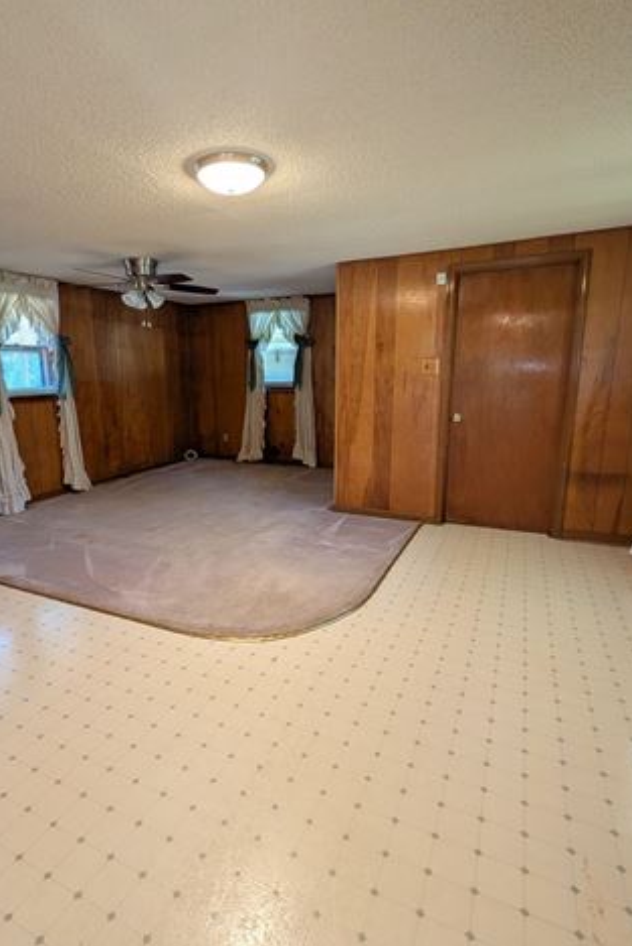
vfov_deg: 93.3
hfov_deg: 70.1
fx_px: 447
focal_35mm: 17
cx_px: 269
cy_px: 478
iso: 145
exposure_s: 1/60
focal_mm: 2.02
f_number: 1.7
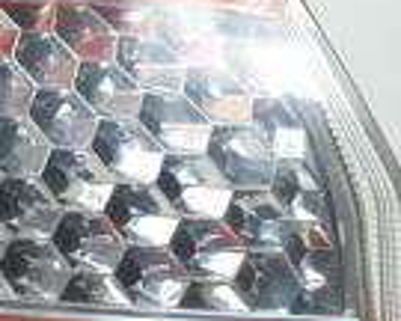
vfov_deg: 20.1
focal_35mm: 75
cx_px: -122
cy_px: 282
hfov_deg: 22.6
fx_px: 890
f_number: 2.4
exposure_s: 1/138
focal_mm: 4.3
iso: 50
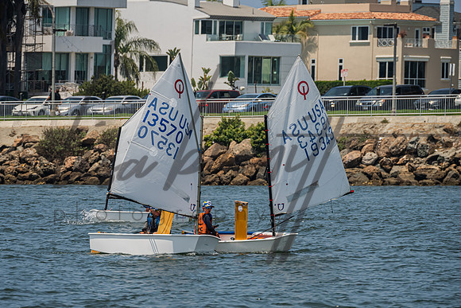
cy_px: 182
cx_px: 211
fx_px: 4458
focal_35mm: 348
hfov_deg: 5.9
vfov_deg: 4.0
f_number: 8
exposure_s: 1/1600
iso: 320
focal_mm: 260
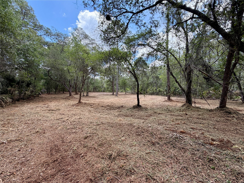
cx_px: 122
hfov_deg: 102.1
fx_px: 99
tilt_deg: -3.7
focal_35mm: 14
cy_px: 92
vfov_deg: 85.7
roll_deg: +0.1
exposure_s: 1/286
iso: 50
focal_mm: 2.22
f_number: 2.2
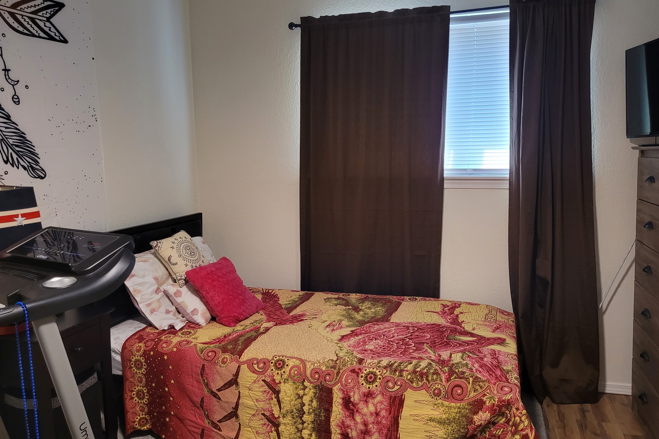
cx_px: 338
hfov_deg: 65.5
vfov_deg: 46.4
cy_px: 231
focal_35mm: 28
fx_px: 513
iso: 320
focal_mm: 5.4
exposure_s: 1/40
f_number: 1.8
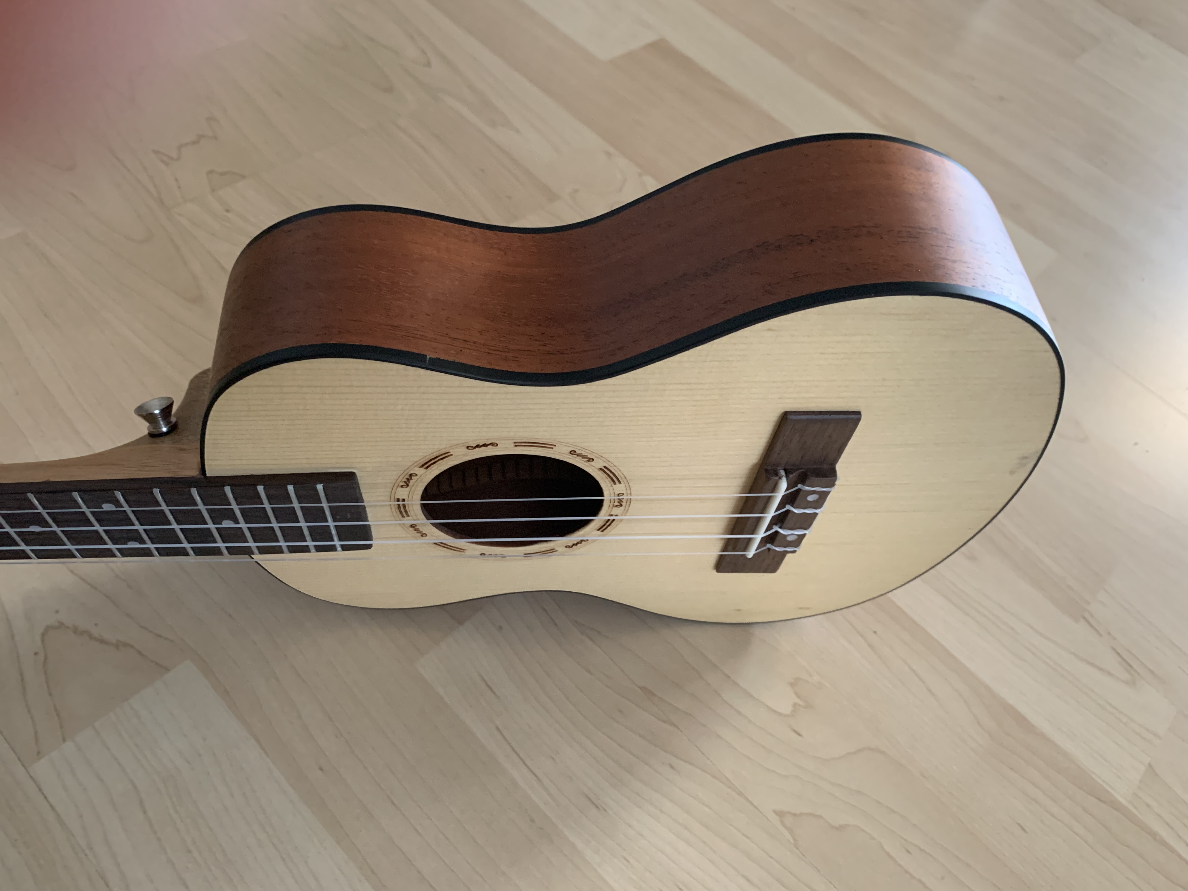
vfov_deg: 53.1
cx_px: 594
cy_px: 446
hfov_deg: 67.3
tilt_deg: -53.8
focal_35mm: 26
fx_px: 892
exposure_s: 1/60
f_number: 1.8
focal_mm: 4.25
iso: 400
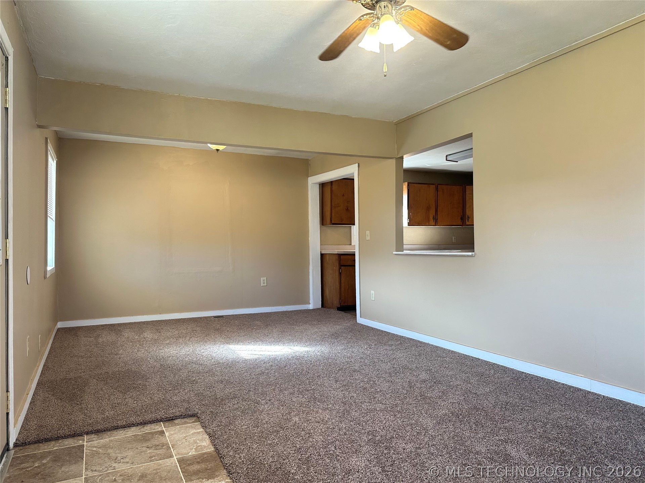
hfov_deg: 71.6
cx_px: 322
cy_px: 242
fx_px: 447
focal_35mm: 24
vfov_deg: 56.8
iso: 125
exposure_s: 1/60
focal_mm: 6.86
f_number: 1.78
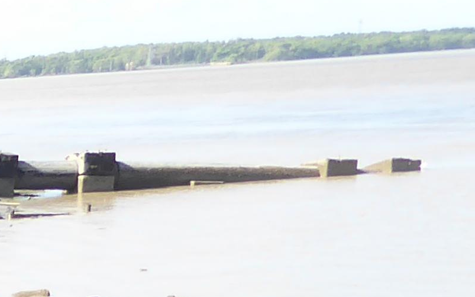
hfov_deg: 12.7
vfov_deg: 9.1
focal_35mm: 132
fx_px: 1709
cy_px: 682
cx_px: -613
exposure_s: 1/250
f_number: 3.3
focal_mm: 4.3
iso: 80
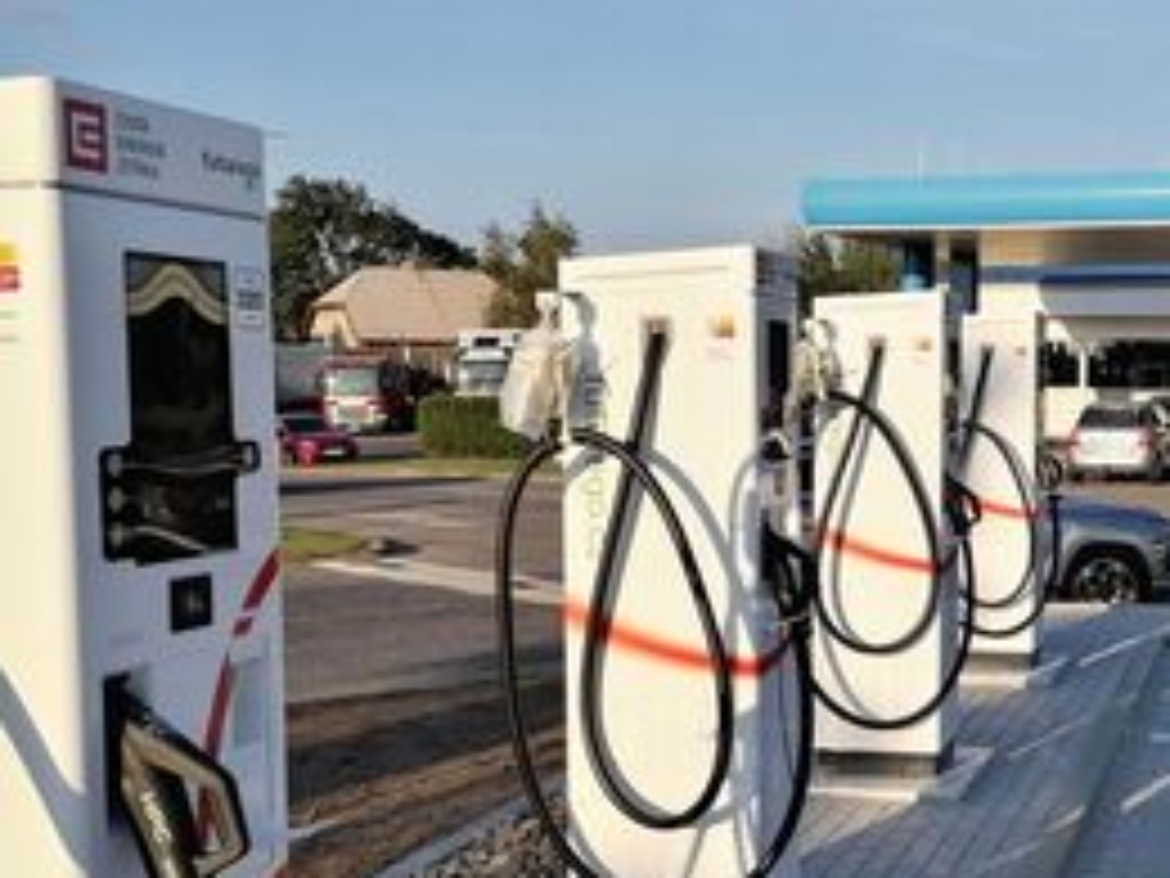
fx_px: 1960
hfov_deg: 32.2
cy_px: 563
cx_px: 954
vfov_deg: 25.1
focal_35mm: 58
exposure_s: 1/1506
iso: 50
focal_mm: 5.3
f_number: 1.8
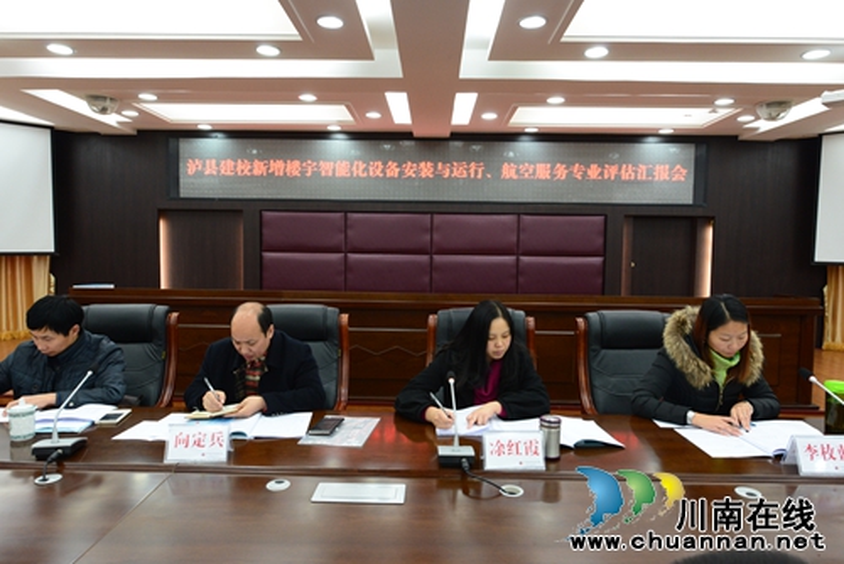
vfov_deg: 53.2
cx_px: 422
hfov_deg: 73.7
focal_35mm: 24
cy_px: 282
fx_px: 563
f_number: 13
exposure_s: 1/25
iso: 2500
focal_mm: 24
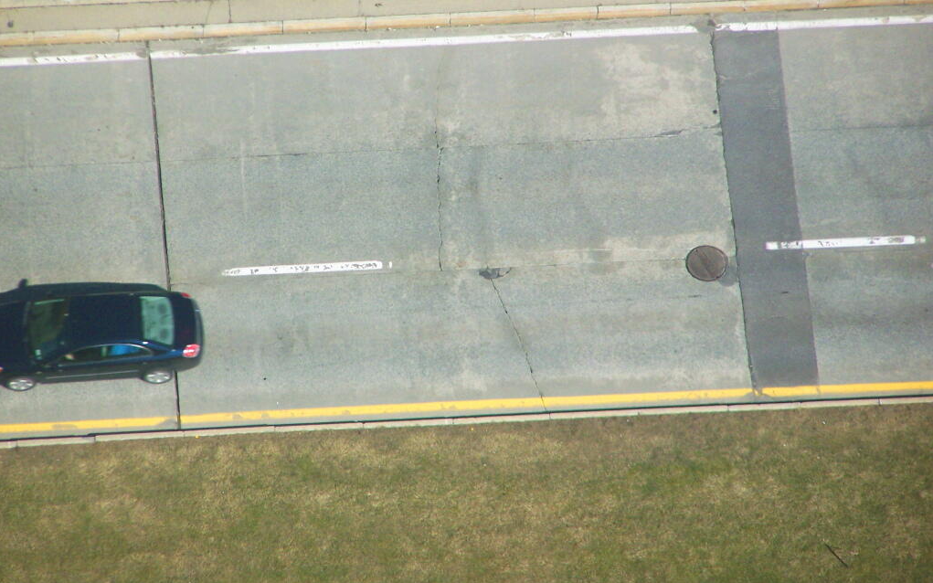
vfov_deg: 3.3
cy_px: 256
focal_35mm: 404
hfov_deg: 5.2
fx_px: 10272
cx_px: 466
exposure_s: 1/200
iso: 140
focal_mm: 63
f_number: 3.7
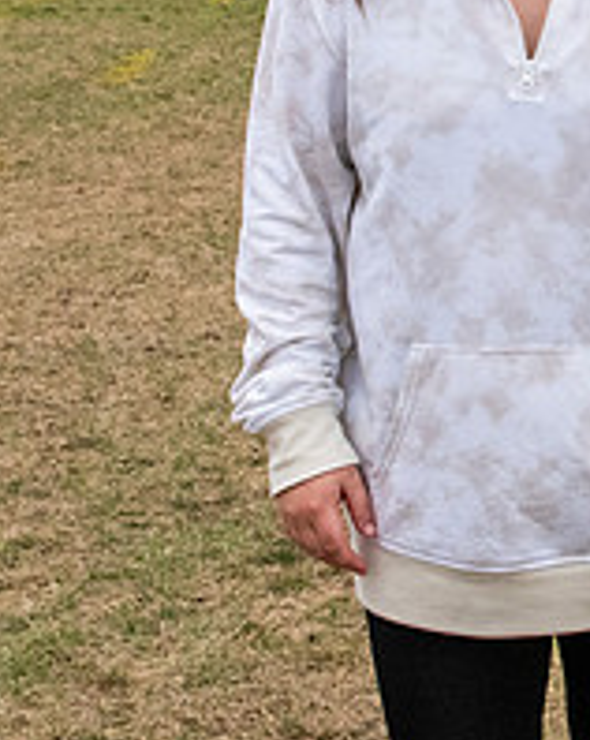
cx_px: 750
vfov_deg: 16.1
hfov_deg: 12.7
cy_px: 75
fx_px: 2580
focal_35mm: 118
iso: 1600
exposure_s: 1/1000
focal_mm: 22
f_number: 8
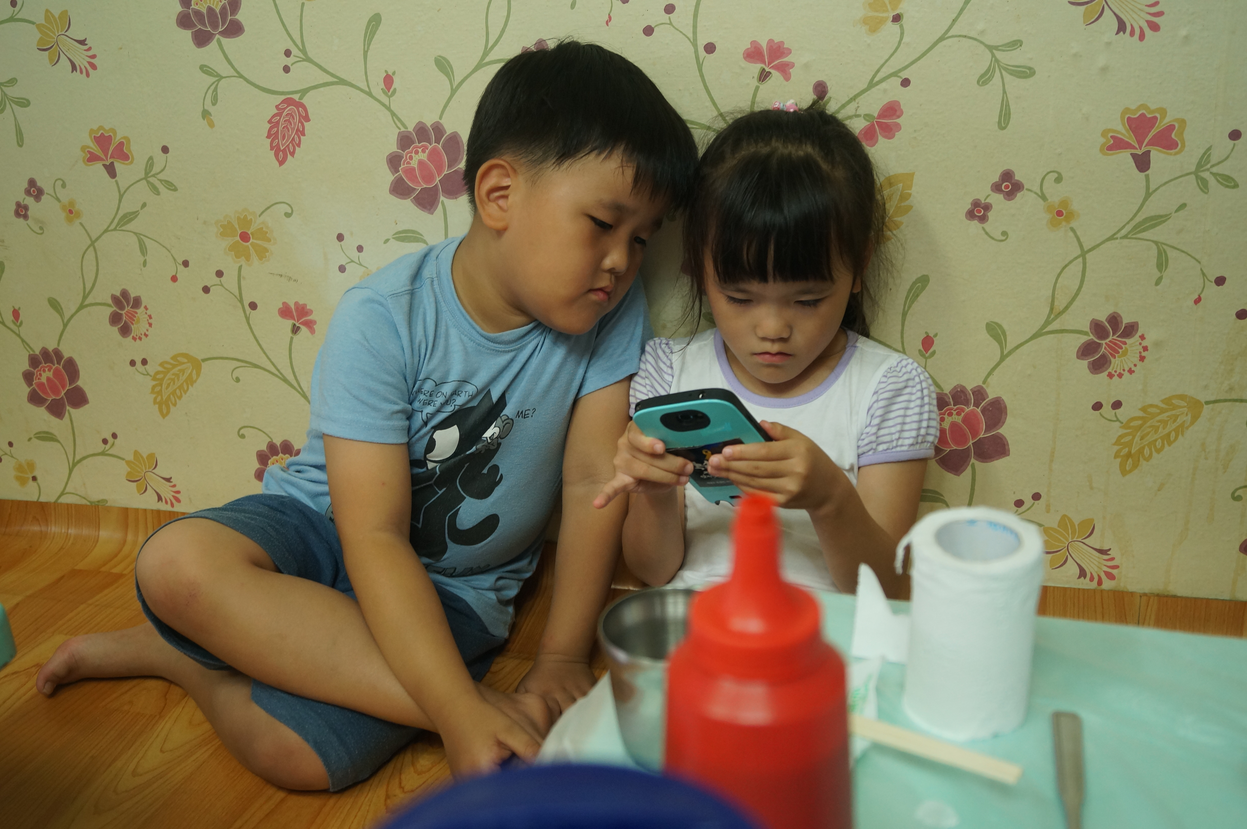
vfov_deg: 36.8
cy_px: 414
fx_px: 1246
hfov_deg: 53.2
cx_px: 624
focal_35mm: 36
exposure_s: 1/60
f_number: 4
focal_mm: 24
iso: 500
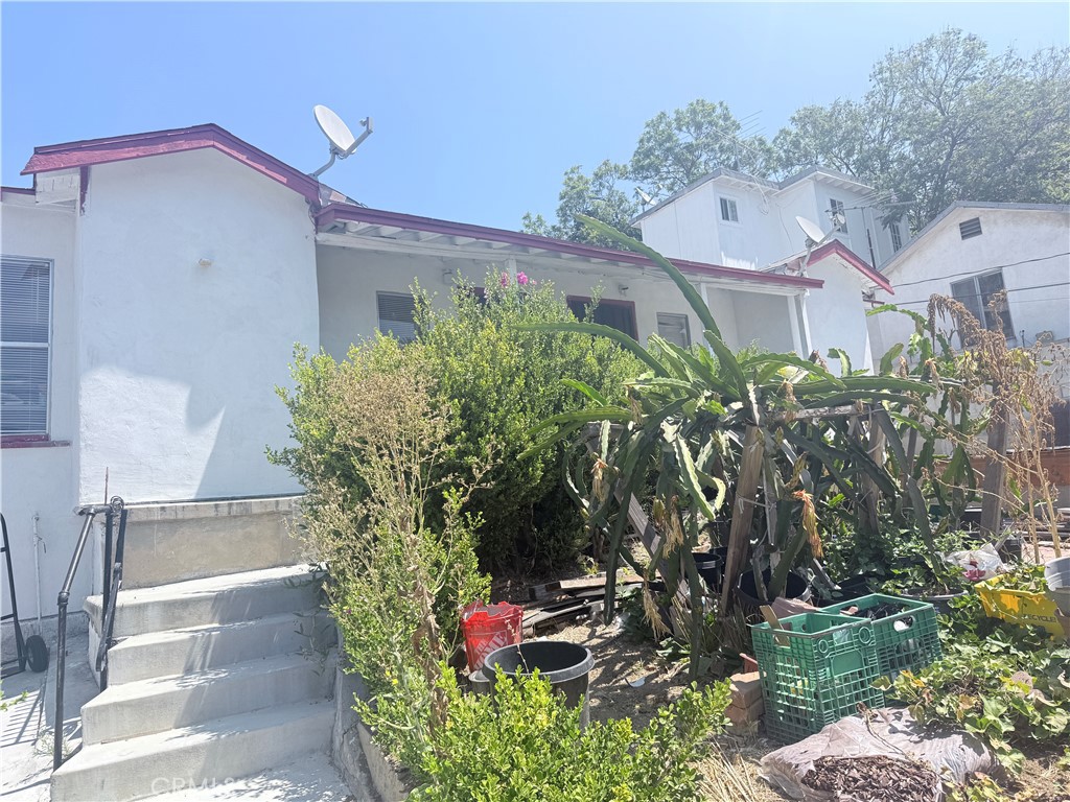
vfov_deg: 56.8
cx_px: 535
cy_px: 401
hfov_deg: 71.6
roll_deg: +4.1
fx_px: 742
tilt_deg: +10.5
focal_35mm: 24
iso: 80
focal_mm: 6.76
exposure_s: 1/2053
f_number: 1.78
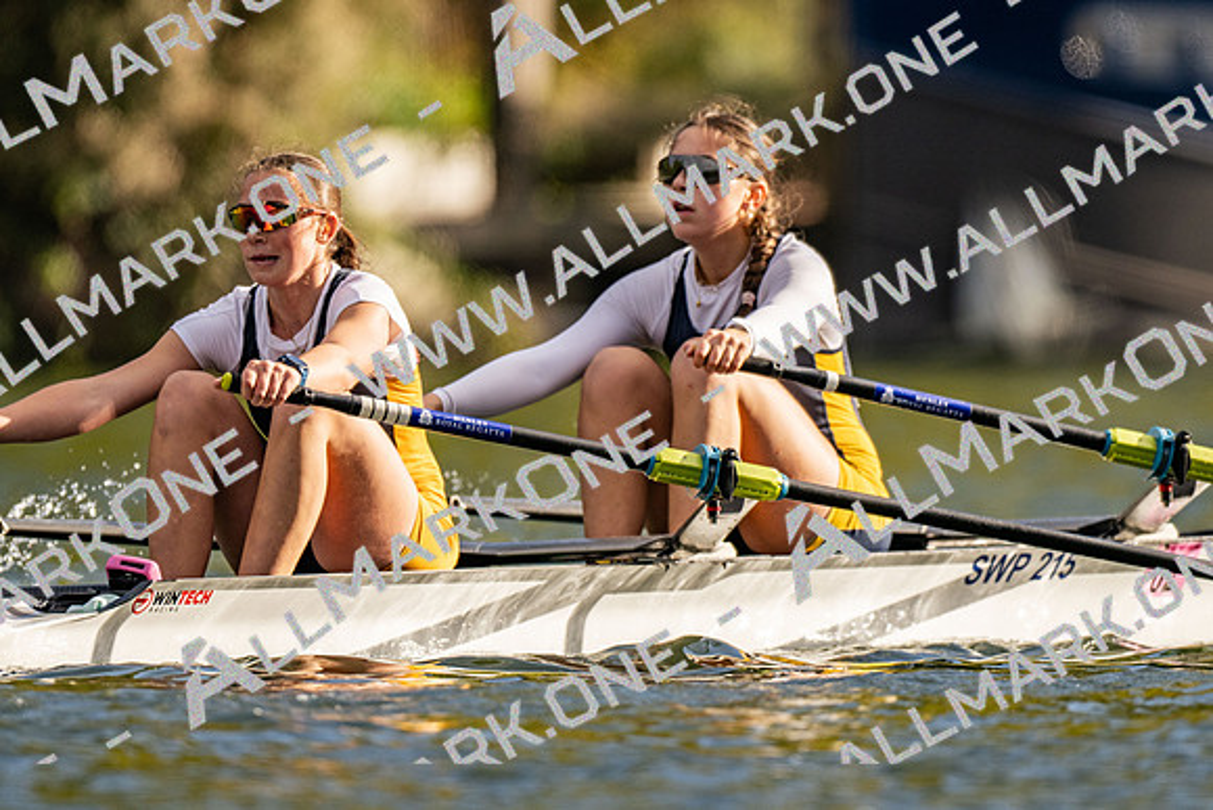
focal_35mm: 900
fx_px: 30346
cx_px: 606
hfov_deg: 2.3
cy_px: 405
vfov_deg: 1.5
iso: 180
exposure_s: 1/2500
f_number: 4
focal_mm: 600
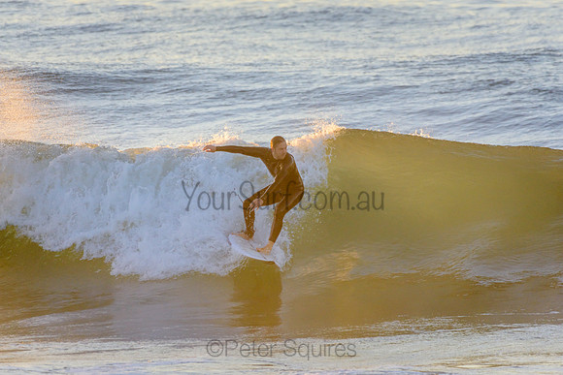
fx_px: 11733
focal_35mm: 750
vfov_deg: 1.8
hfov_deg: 2.7
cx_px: 282
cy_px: 188
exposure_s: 1/1000
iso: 560
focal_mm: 500
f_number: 5.6
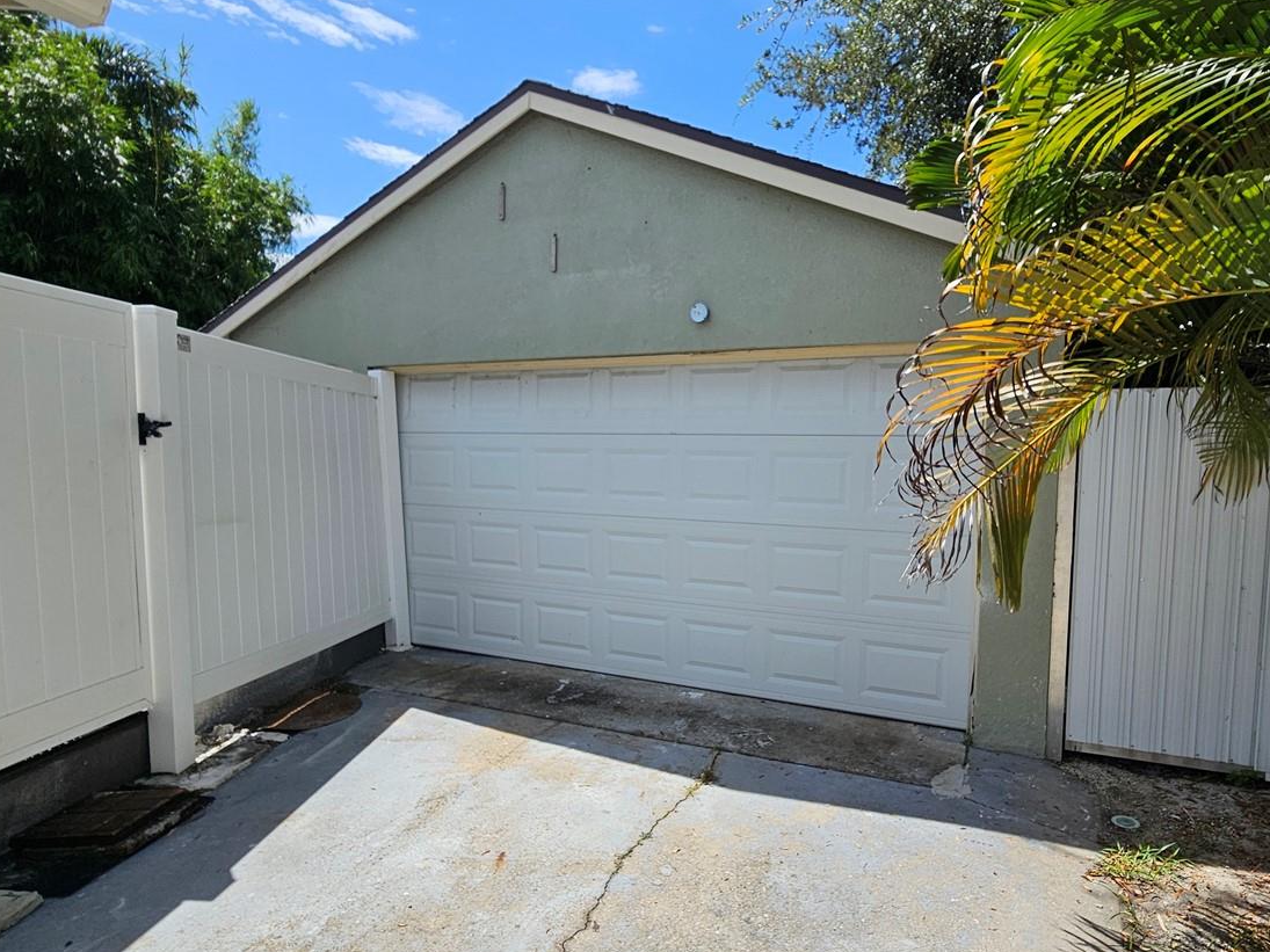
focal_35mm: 19
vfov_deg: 68.4
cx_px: 713
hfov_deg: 84.3
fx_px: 697
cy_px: 531
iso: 50
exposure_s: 1/2600
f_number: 2.2
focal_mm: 2.2
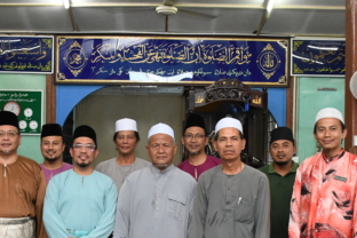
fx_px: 605
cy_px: 181
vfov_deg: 22.0
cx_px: 149
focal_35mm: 61
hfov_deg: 32.8
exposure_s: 1/100
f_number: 5.6
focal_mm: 18
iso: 2500
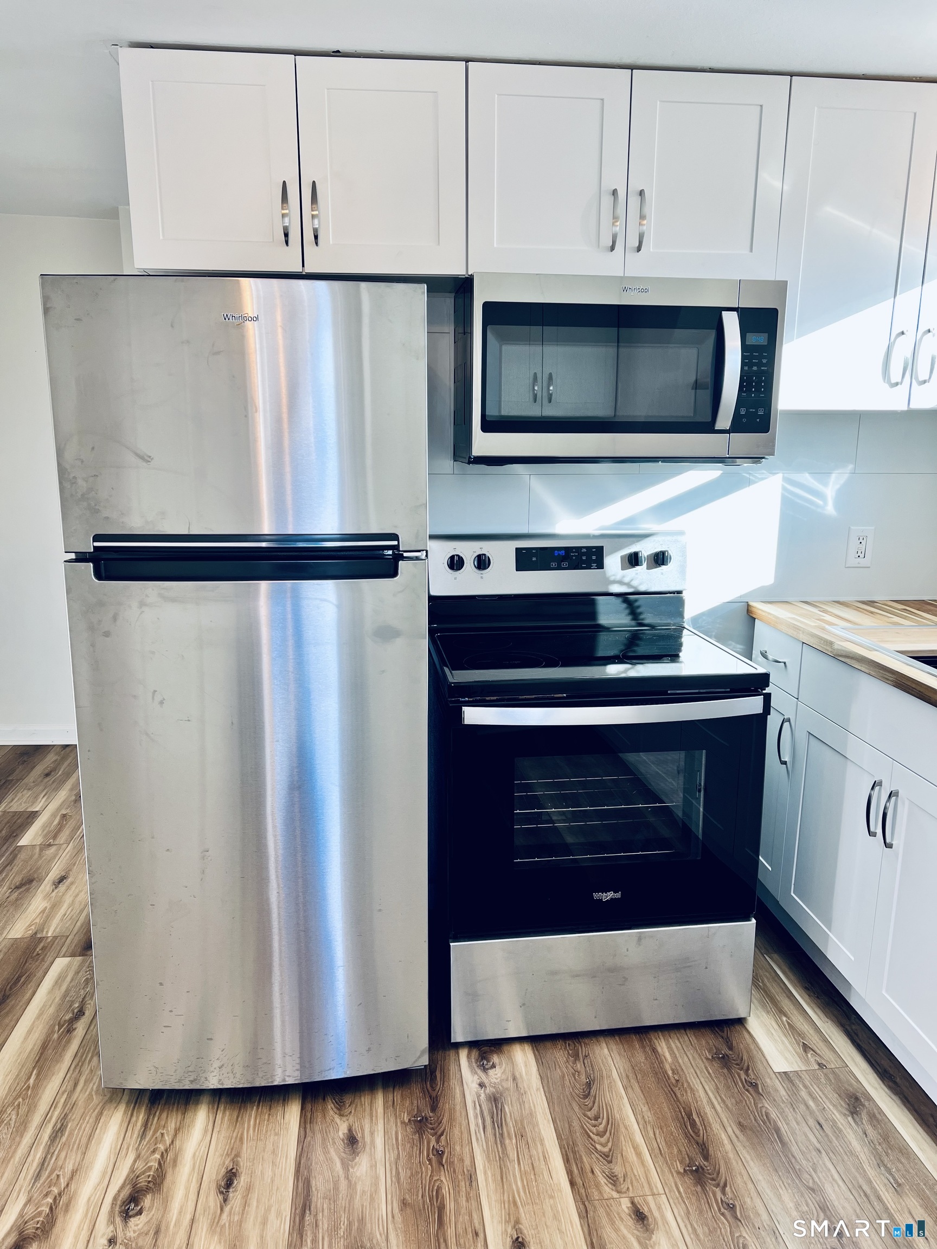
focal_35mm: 26
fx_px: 938
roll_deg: -0.1
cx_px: 468
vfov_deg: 67.3
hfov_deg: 53.1
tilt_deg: -11.0
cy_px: 624
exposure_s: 1/120
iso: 40
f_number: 1.5
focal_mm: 5.7
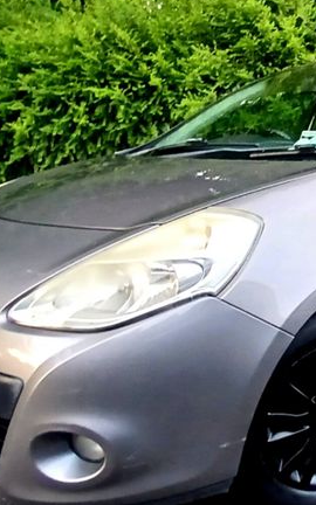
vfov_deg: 72.5
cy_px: 247
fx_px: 344
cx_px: 259
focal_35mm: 25
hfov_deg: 46.4
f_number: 2.2
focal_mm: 1.4
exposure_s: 1/33.3
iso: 100
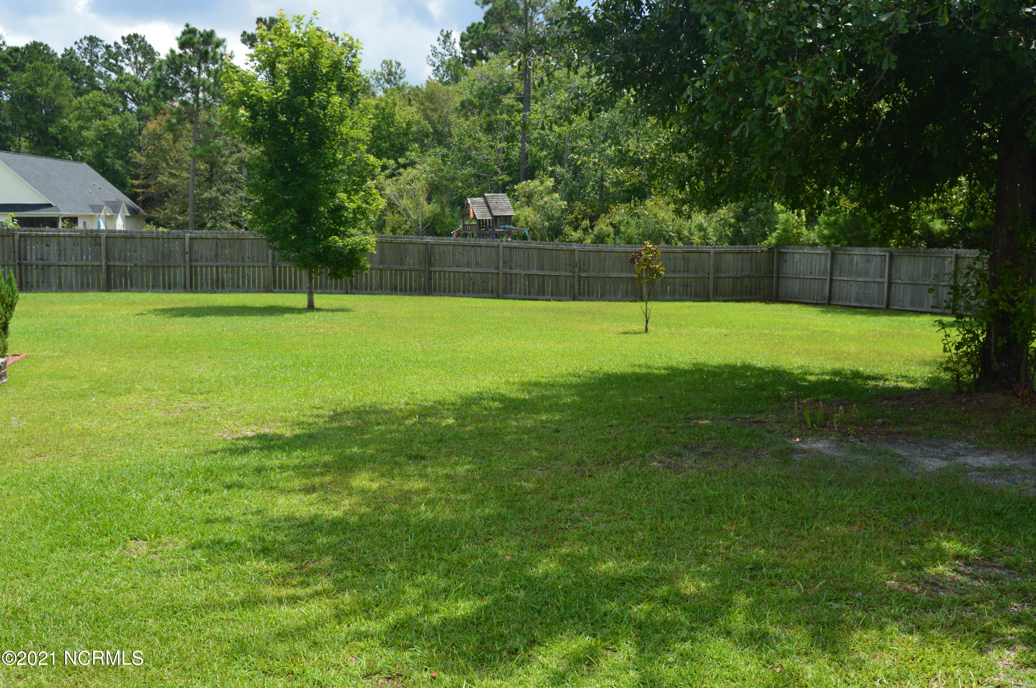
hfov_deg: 53.2
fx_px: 1035
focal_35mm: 36
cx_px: 518
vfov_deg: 36.8
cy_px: 344
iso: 400
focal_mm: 24
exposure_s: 1/400
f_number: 11
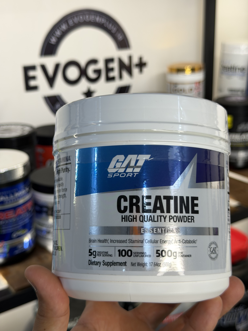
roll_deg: +1.3
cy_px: 166
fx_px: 459
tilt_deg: -19.3
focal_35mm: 48
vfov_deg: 39.7
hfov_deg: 30.3
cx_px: 124
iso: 50
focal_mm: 6.76
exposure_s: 1/100
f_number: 1.78
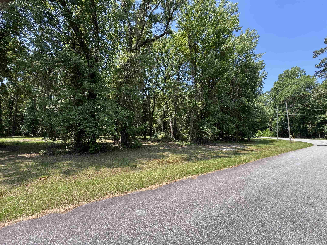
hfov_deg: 102.1
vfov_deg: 85.7
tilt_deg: +2.9
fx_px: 132
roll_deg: -2.0
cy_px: 122
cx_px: 164
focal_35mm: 14
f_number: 2.2
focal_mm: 2.22
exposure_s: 1/277
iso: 40
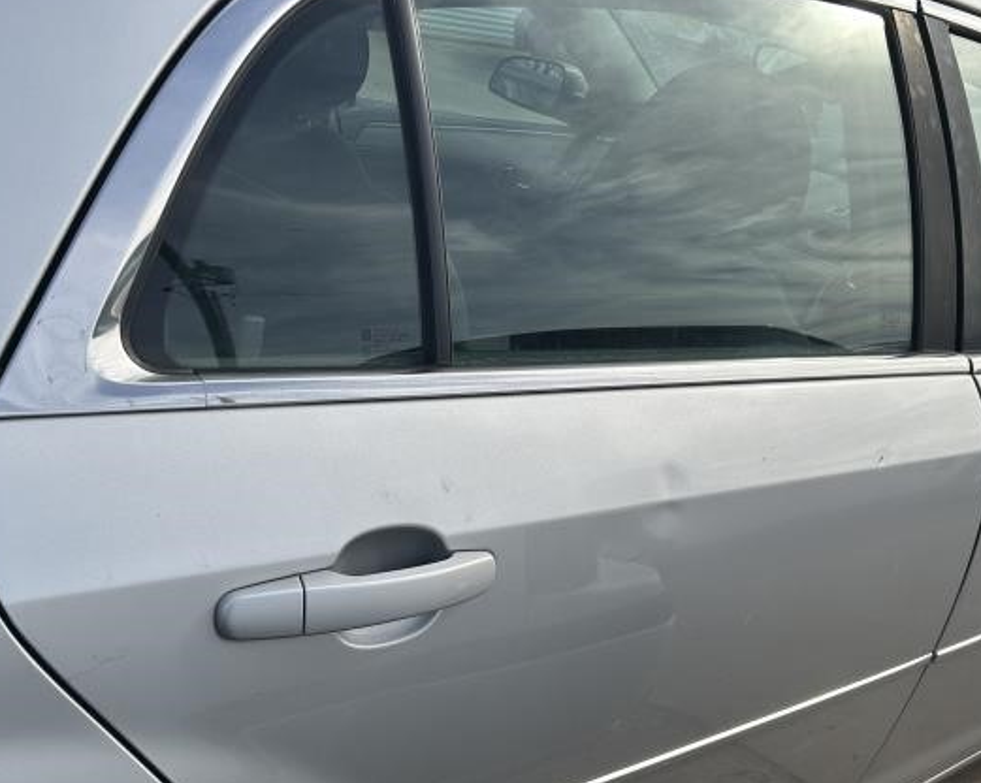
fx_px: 1131
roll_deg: -11.3
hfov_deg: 46.9
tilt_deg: -27.5
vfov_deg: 37.6
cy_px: 542
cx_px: 461
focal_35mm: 39
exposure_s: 1/3571
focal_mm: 5.7
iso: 50
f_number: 1.5
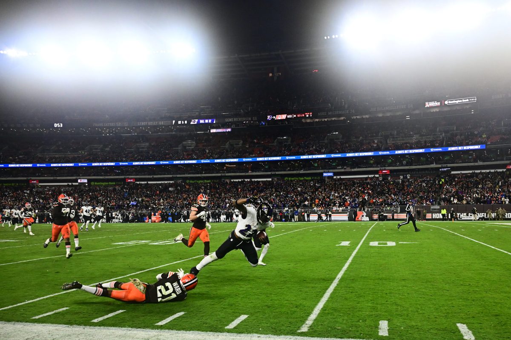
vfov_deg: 53.1
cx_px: 256
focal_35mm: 24
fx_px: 341
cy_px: 170
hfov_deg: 73.7
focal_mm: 24
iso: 3200
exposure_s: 1/1600
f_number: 4
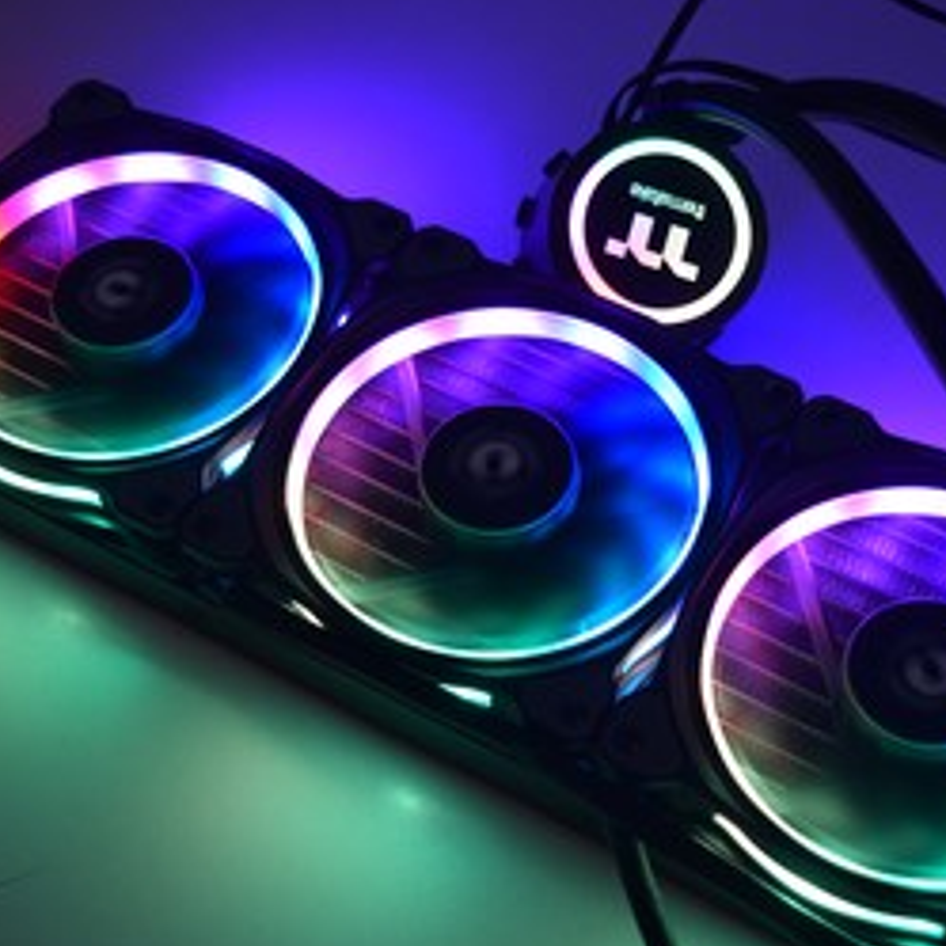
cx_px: 581
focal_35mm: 60
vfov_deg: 28.6
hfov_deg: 28.5
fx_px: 1855
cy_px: 536
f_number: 4
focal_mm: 26
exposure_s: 1/60
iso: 640
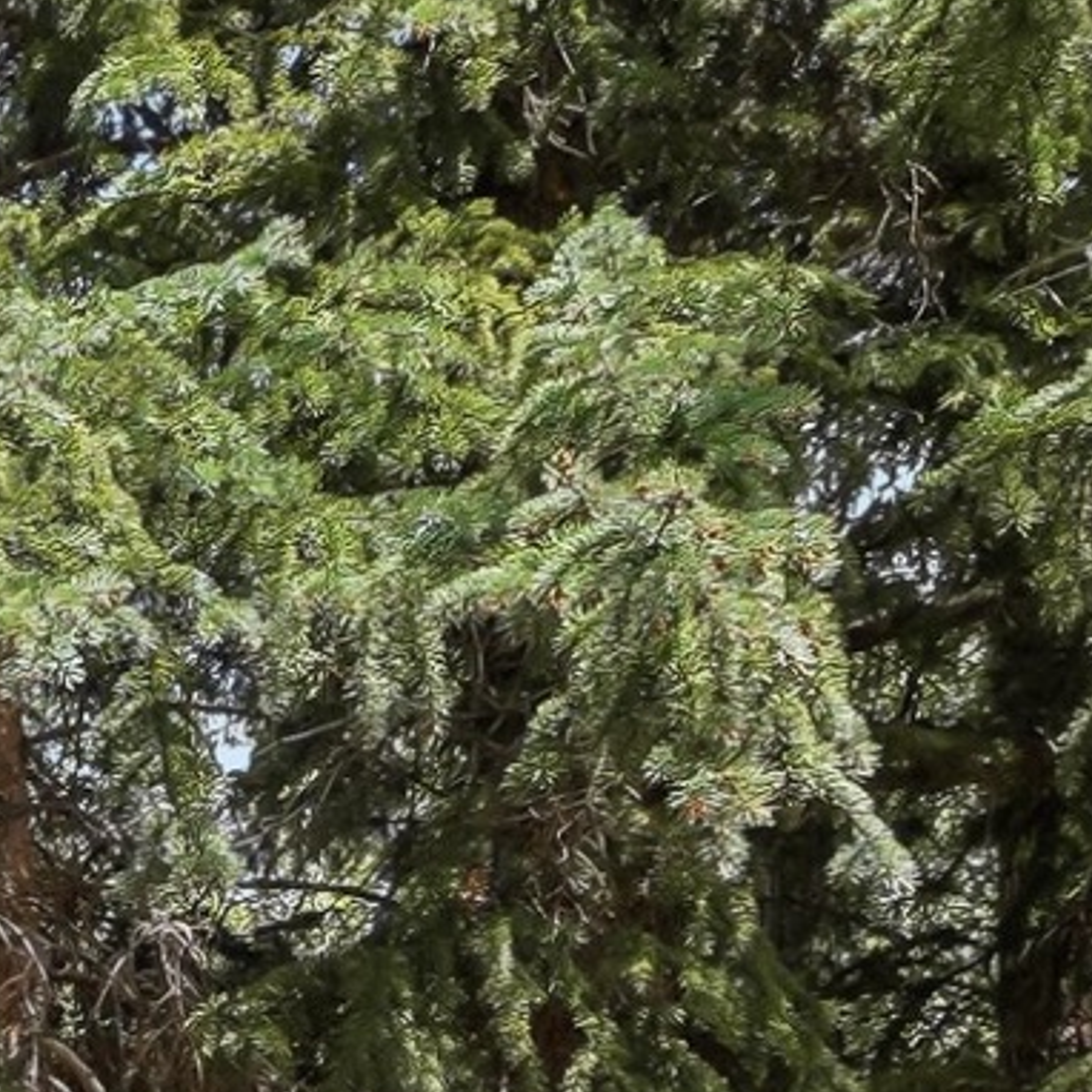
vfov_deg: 19.1
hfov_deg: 16.4
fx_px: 2855
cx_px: -1112
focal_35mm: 80
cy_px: 1617
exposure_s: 1/100
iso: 100
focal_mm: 12
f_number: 8
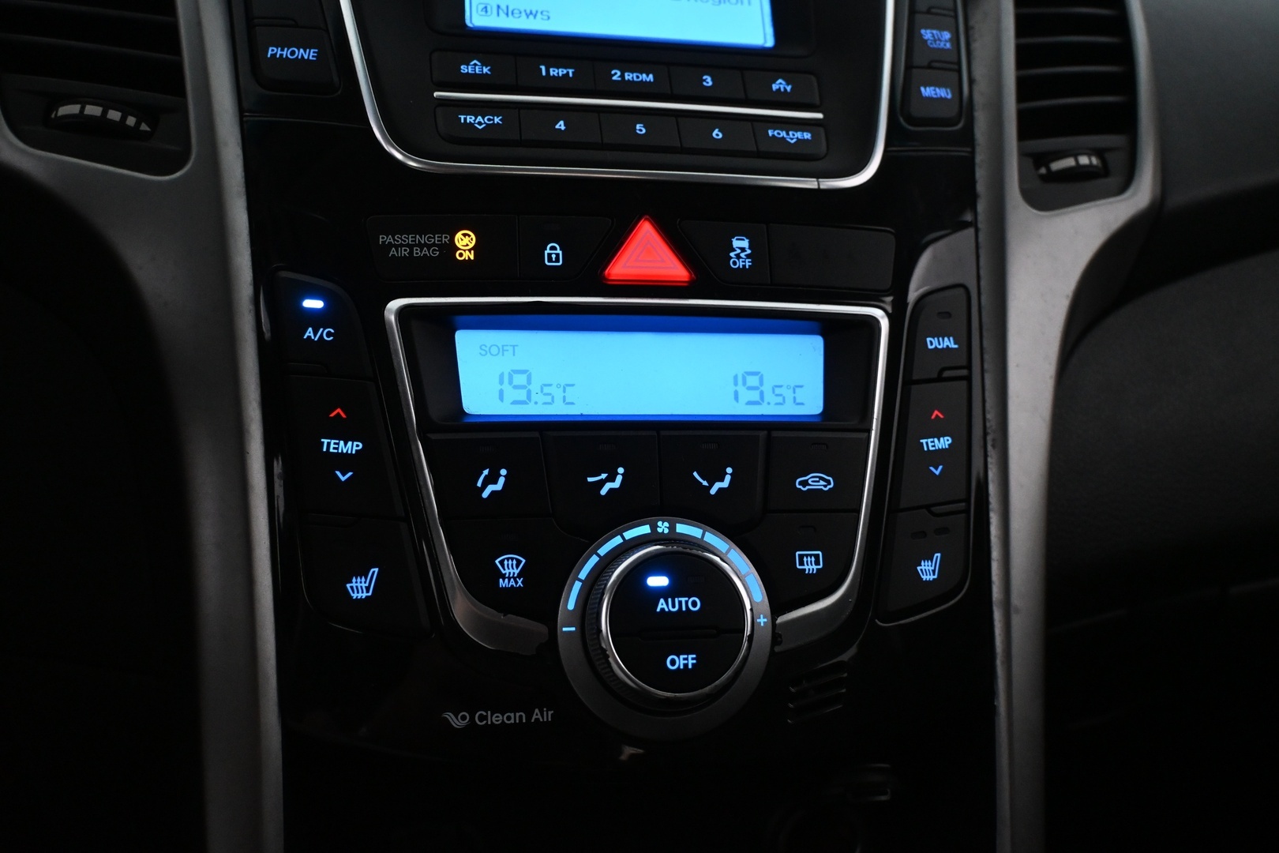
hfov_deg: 58.3
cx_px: 640
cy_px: 426
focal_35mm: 32
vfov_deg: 40.8
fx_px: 1146
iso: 3200
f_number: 4
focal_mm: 21.5
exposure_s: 1/100
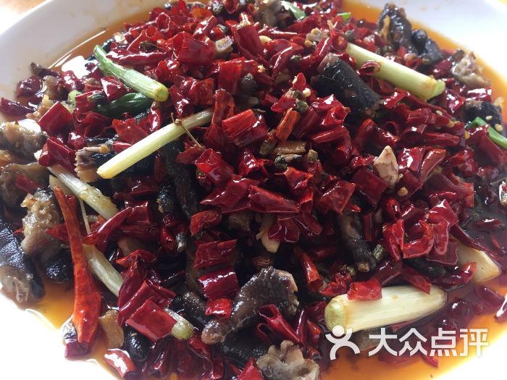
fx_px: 425
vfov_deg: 48.2
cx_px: 254
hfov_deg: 61.7
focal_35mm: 29
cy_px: 190
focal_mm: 4.15
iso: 80
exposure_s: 1/33
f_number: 2.2
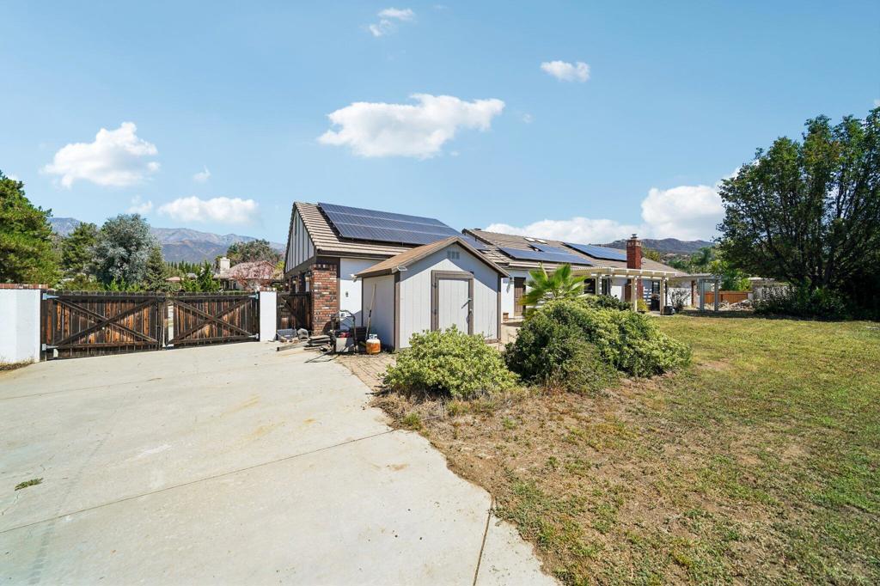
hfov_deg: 108.3
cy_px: 293
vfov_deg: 85.4
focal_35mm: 13
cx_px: 440
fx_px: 318
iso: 100
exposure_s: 1/320
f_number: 8
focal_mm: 13
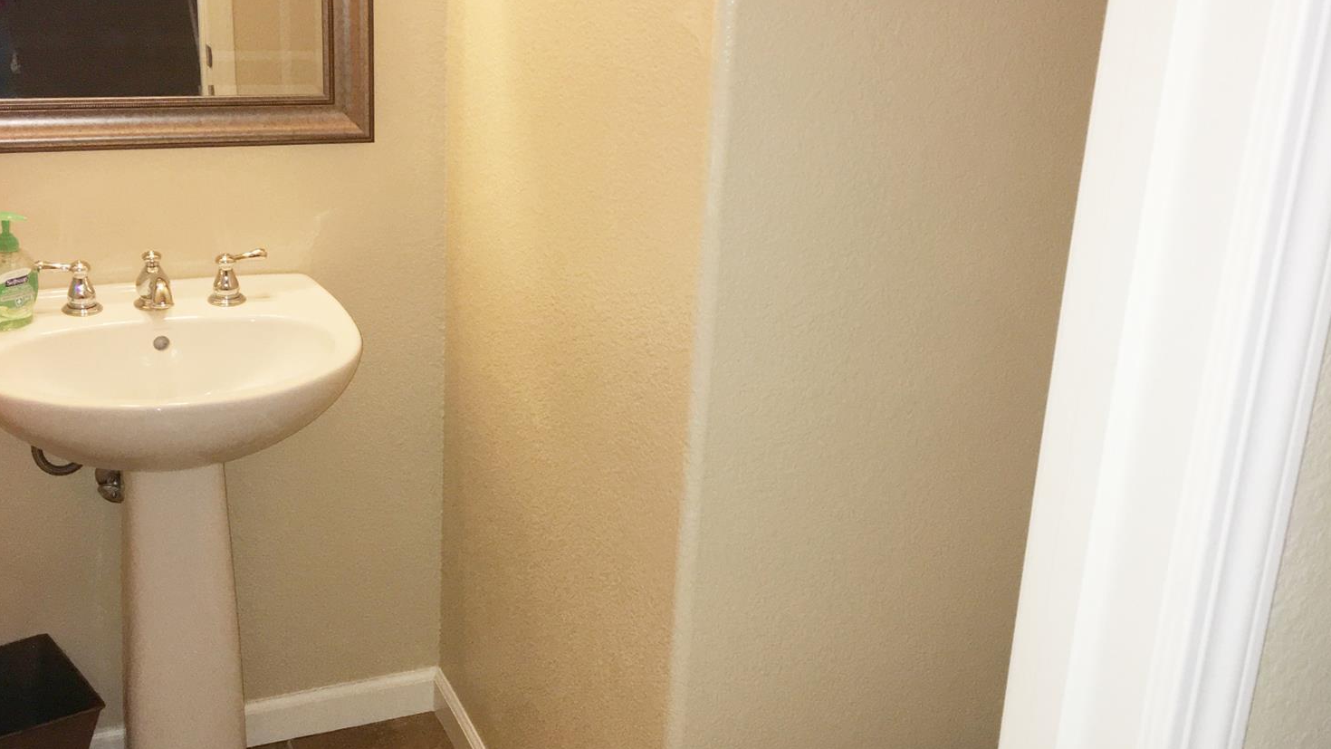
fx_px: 1518
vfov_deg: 27.7
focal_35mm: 43
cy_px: 331
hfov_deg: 47.4
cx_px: 659
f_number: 2.2
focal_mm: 4.15
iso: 80
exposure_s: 1/30
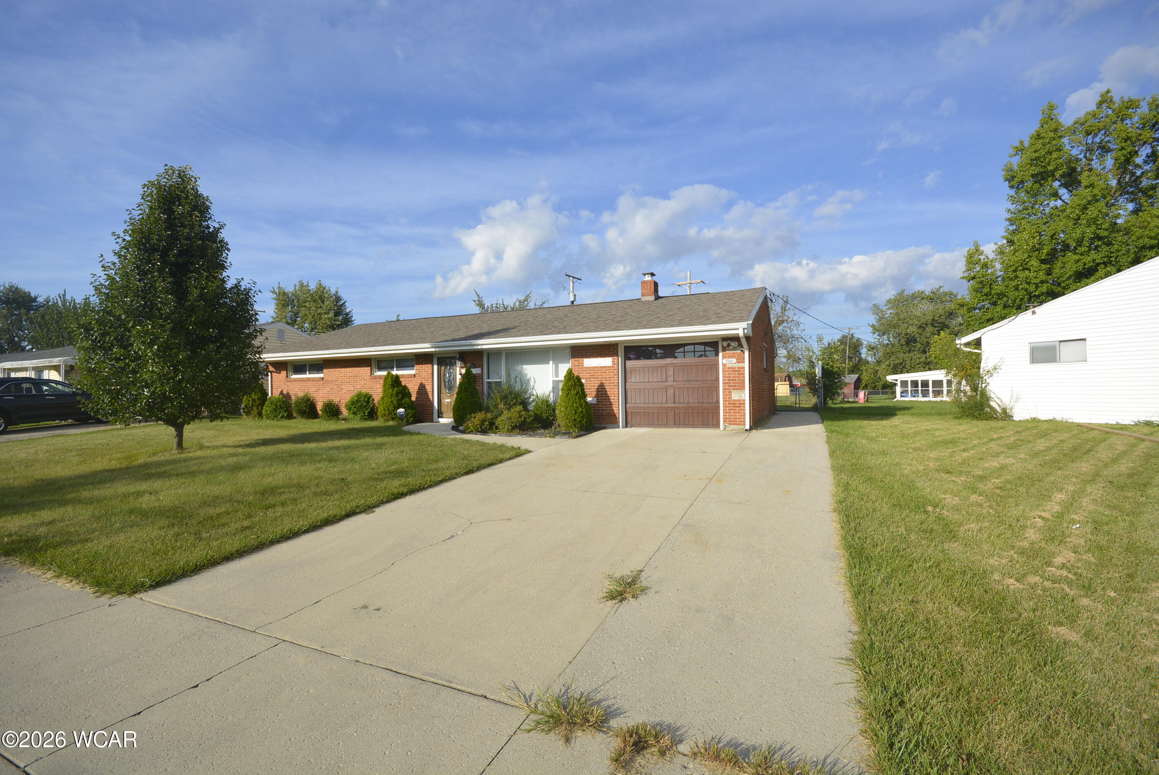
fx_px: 483
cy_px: 388
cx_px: 580
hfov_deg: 100.3
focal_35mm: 15
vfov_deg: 77.4
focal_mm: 10
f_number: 8
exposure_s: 1/250
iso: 110
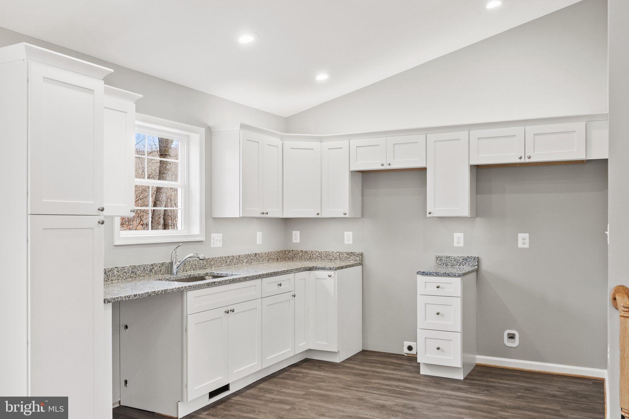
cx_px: 314
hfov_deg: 61.9
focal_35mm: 30
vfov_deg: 43.6
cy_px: 210
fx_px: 524
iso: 640
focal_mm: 20
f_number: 8
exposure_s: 1/15
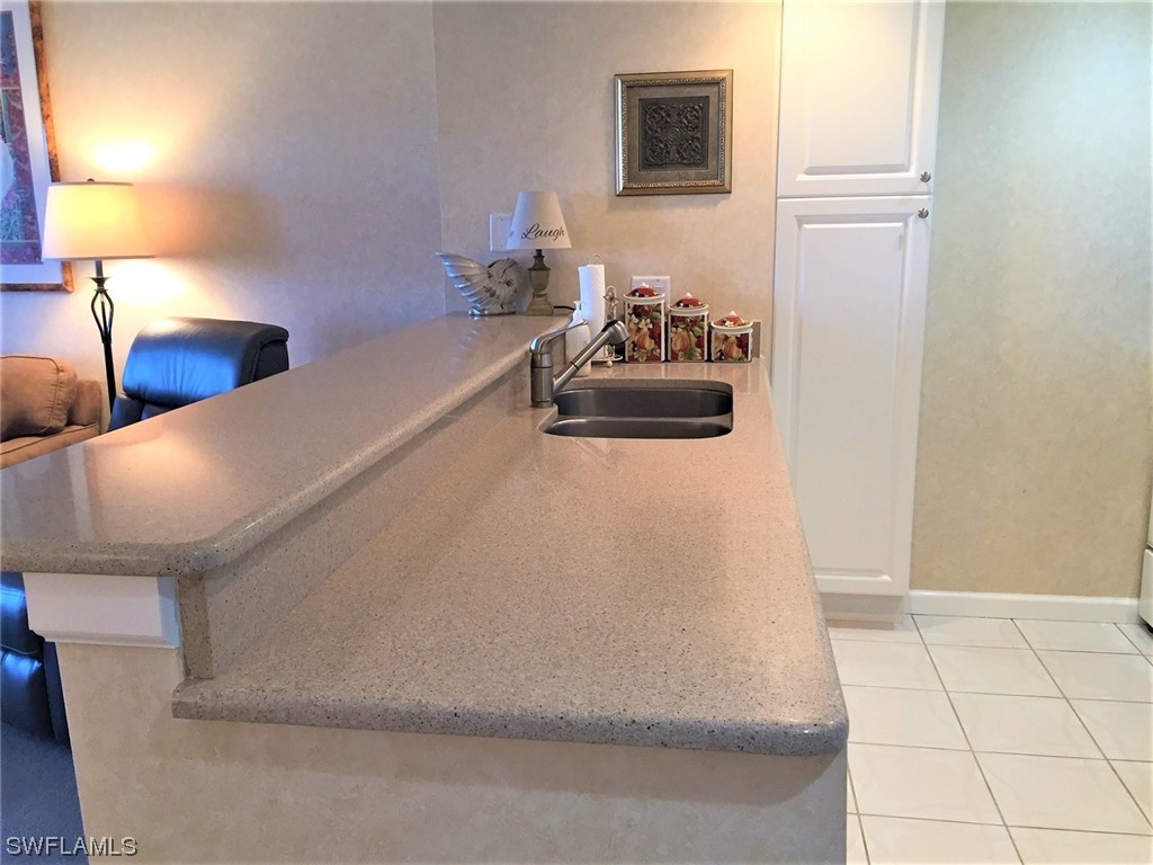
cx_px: 576
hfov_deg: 61.7
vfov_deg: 48.2
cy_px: 432
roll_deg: +0.7
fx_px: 966
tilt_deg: -11.3
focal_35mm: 29
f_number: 2.2
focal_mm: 4.15
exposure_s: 1/33
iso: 50
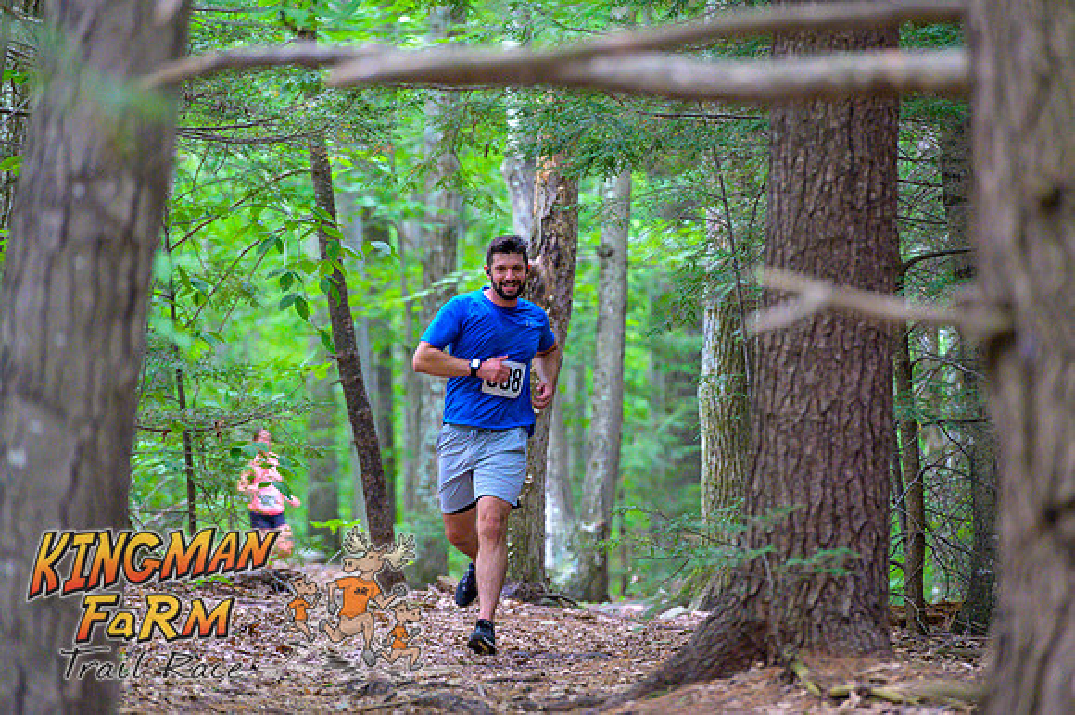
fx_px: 5969
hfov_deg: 10.3
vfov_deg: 6.9
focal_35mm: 200
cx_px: 538
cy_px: 358
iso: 8000
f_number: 4
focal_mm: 200
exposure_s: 1/200
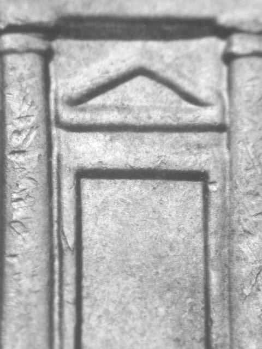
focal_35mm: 154
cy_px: 174
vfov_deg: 12.8
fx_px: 1554
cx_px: 131
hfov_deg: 9.6
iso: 100
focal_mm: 32
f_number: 5.1
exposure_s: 1/15.6
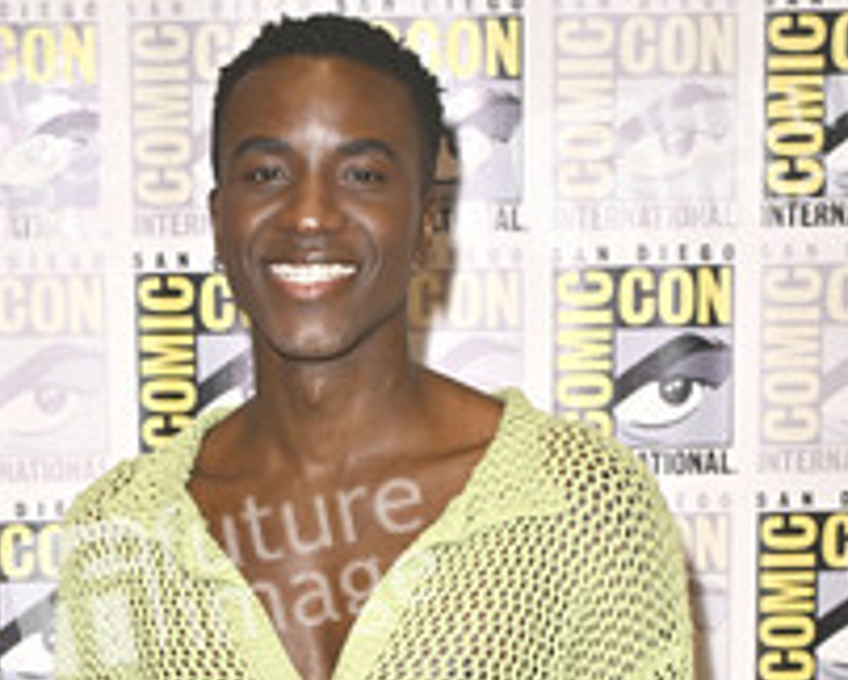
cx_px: 344
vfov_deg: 16.3
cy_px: 789
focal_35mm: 91
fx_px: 2286
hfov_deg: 21.0
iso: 2000
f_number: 6.3
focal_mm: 49
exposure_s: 1/250
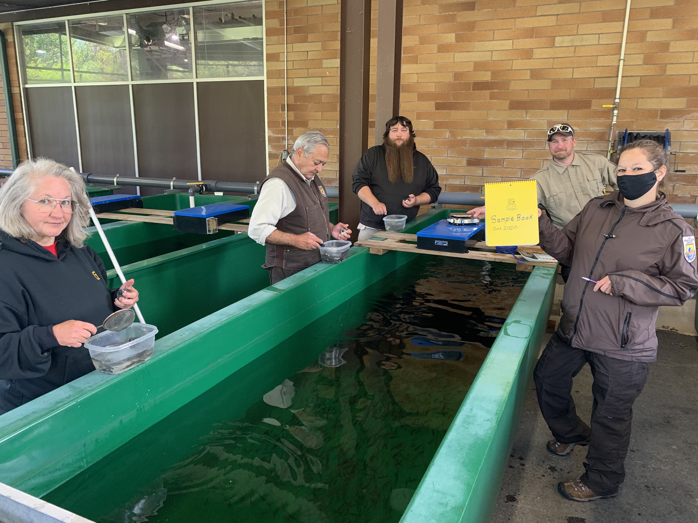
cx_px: 349
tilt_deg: -12.2
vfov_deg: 53.1
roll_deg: -1.8
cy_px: 262
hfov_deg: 67.3
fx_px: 524
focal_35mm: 26
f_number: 1.8
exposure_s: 1/89
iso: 100
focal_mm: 4.25
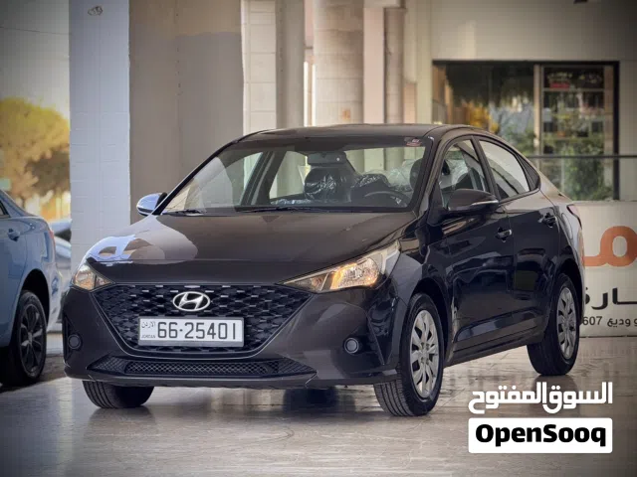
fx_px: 2208
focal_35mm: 120
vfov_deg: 12.3
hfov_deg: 16.4
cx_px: 318
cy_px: 238
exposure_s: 1/99
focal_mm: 15.66
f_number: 2.8
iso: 80
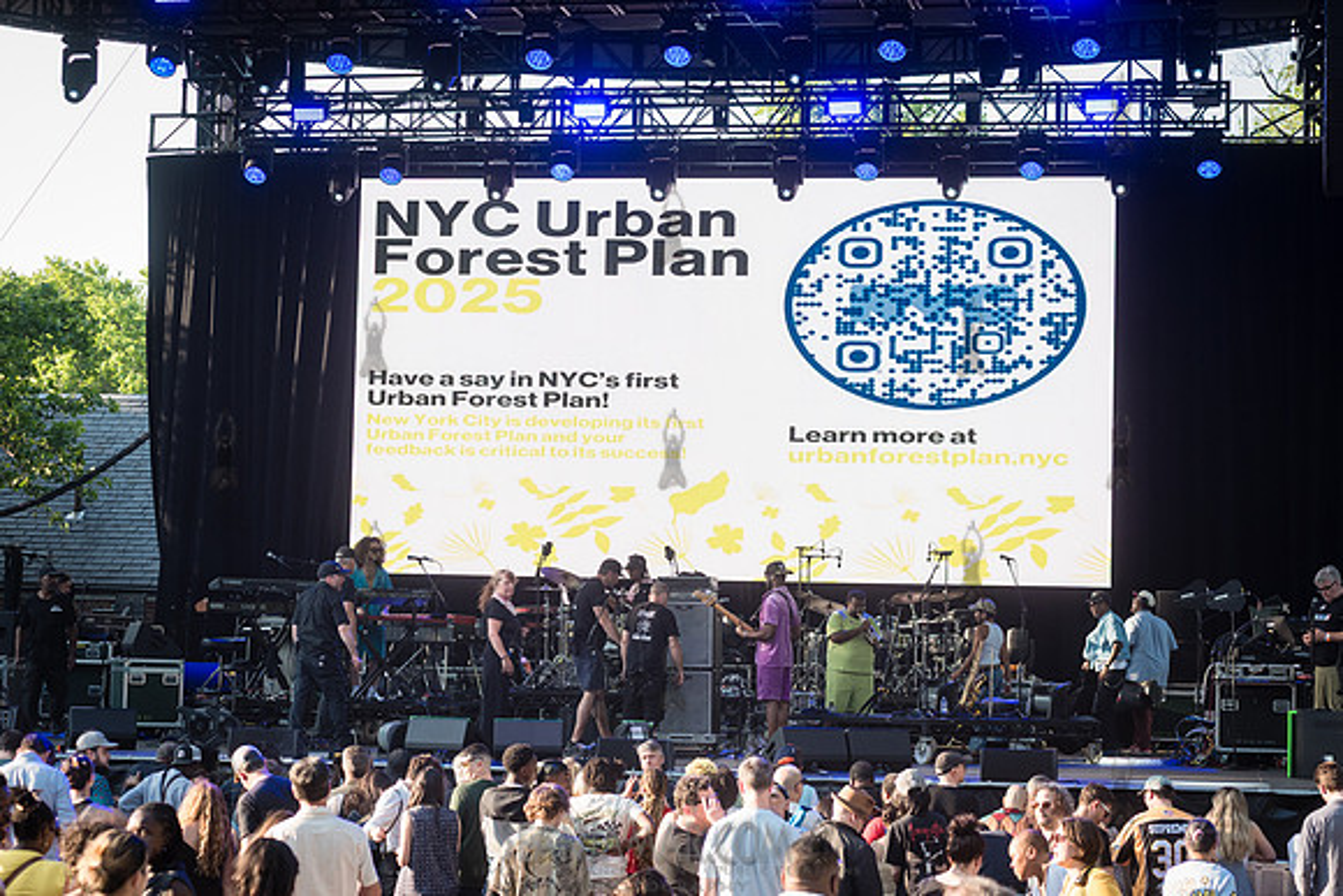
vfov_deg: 17.1
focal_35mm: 80
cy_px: 448
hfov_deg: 25.4
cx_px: 672
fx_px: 2985
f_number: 5
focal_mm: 80
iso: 800
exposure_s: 1/640
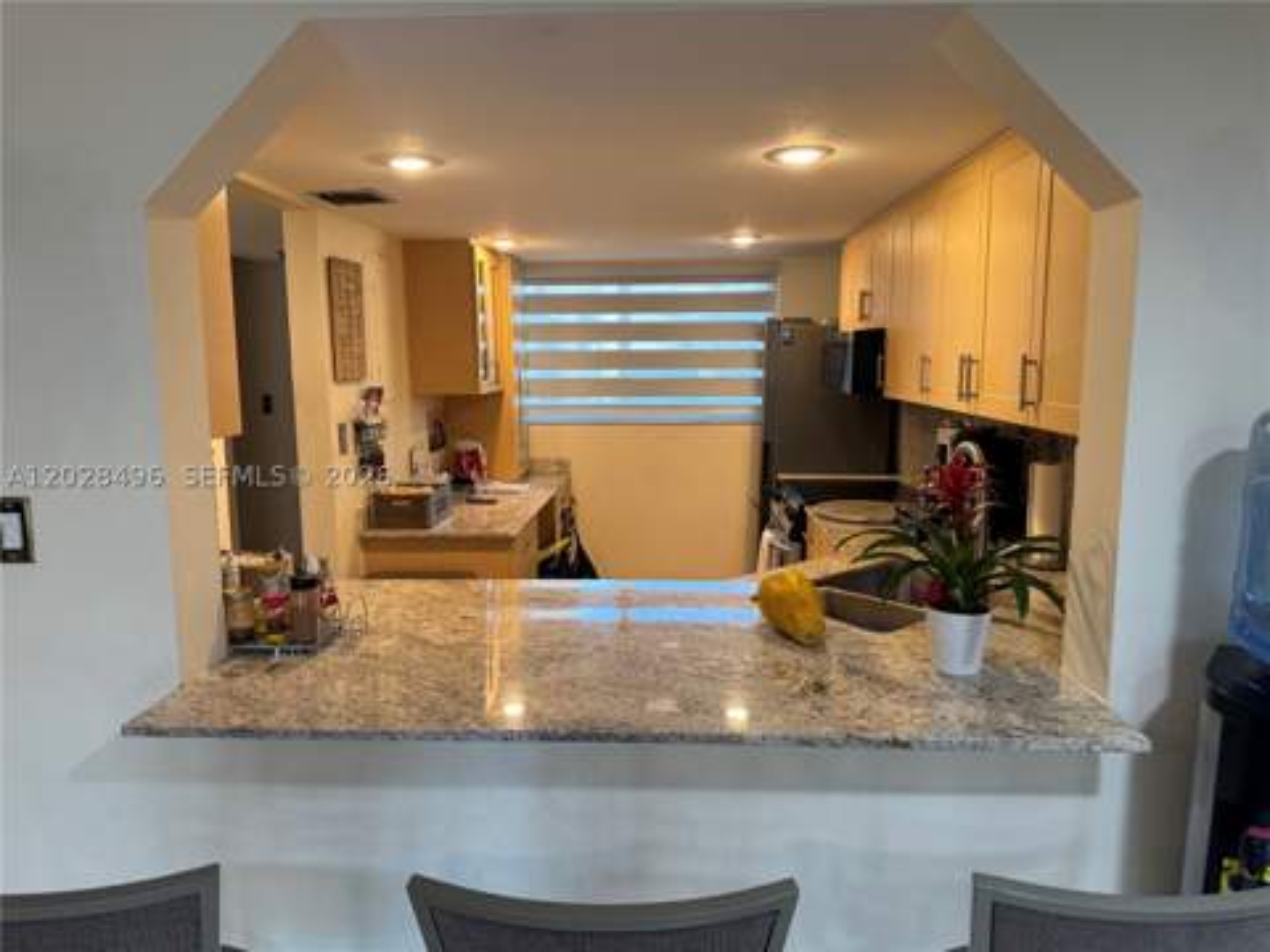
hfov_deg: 71.6
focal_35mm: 24
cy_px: 476
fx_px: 881
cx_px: 635
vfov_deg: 56.8
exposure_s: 1/120
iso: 200
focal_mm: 6.76
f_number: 1.78
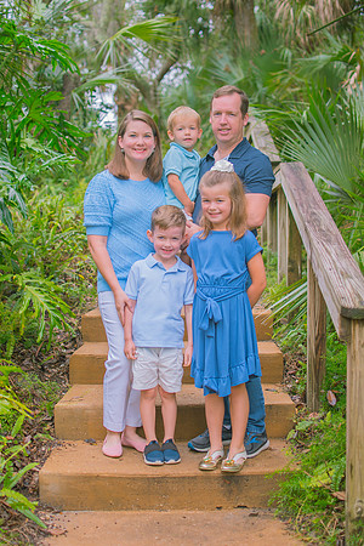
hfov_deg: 26.0
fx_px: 789
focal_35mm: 52
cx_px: 182
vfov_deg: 38.2
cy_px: 273
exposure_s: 1/250
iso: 100
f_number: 2.2
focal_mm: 35
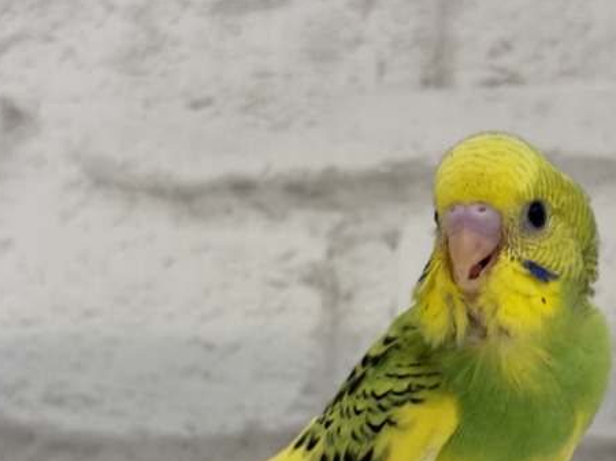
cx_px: 398
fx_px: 1316
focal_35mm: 74
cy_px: 326
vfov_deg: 19.8
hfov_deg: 26.2
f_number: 1.6
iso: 25
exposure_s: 1/50
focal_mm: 5.96
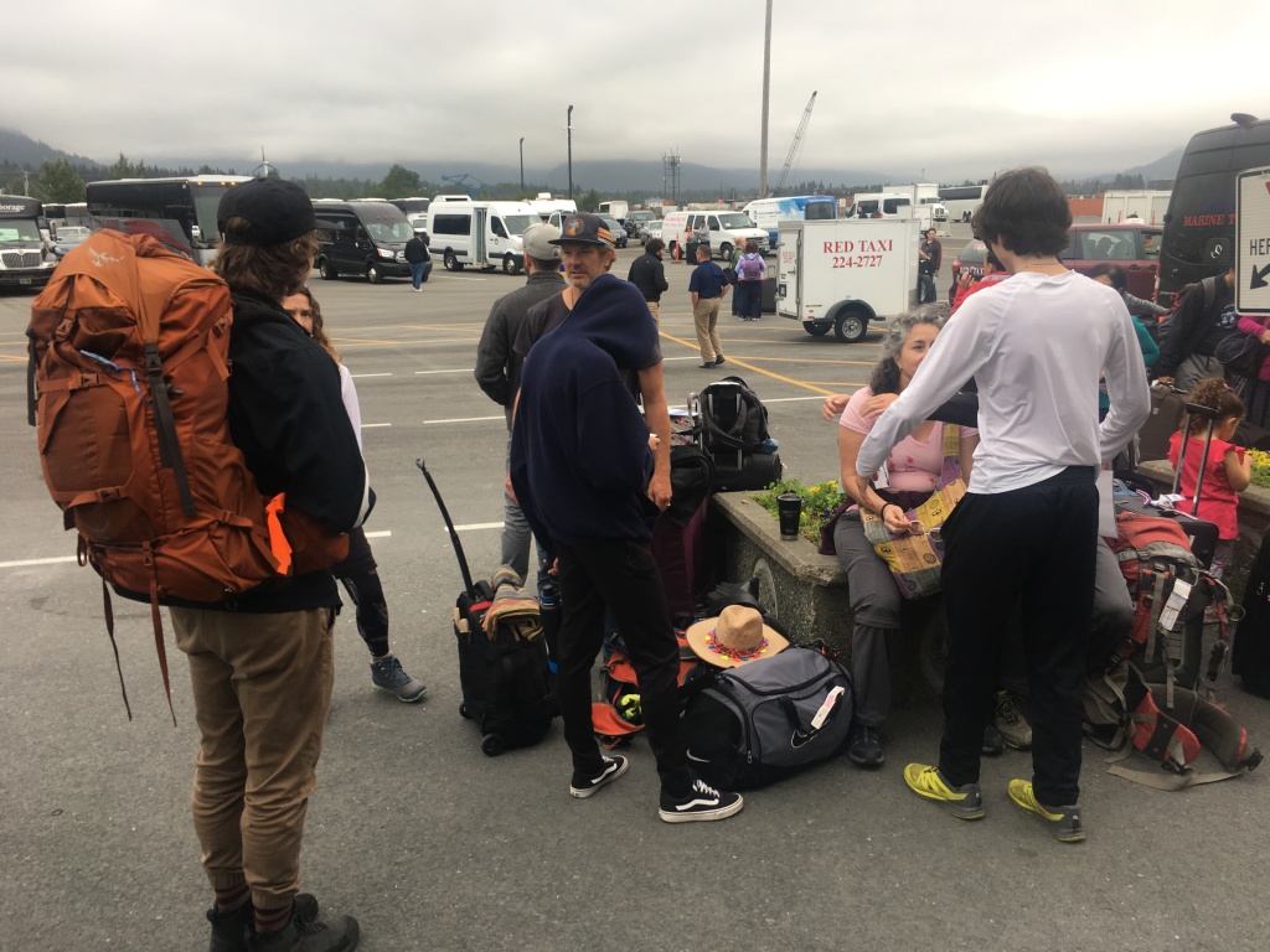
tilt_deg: -12.8
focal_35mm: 29
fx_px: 1064
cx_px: 635
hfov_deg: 61.7
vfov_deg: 48.2
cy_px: 476
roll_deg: +1.0
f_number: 2.2
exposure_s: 1/120
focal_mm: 4.15
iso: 25
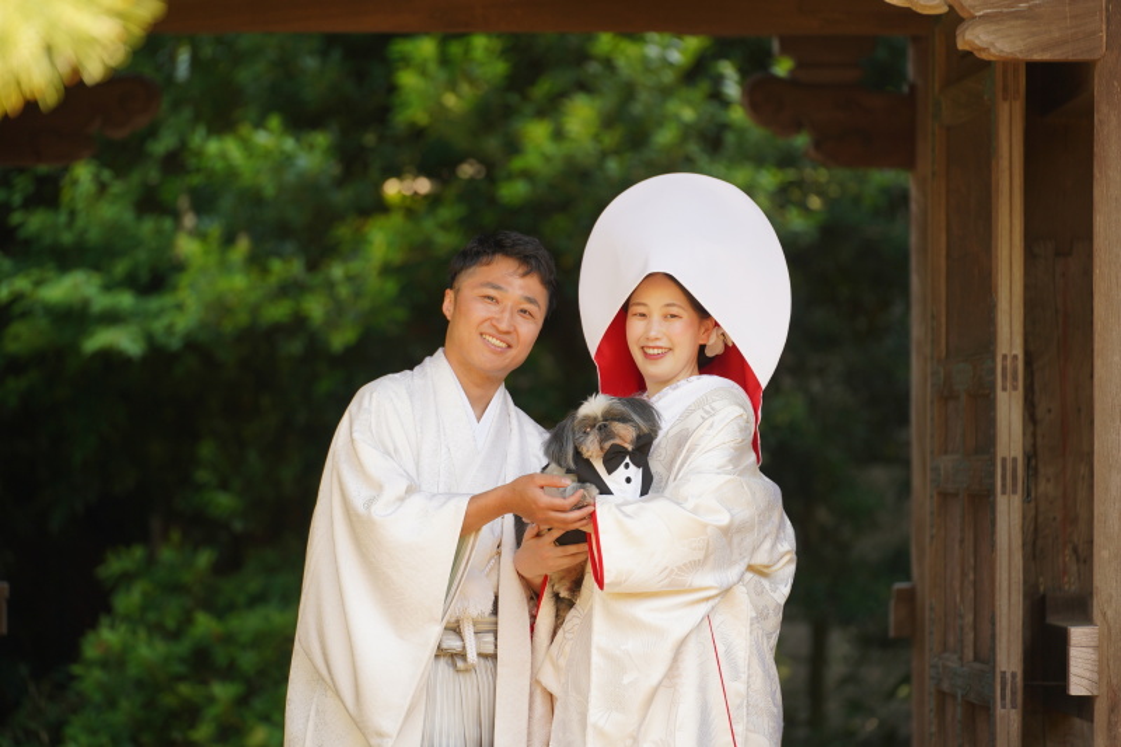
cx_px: 560
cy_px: 374
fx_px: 5603
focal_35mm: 180
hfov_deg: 11.4
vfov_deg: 7.6
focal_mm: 180
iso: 125
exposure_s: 1/160
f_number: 3.5
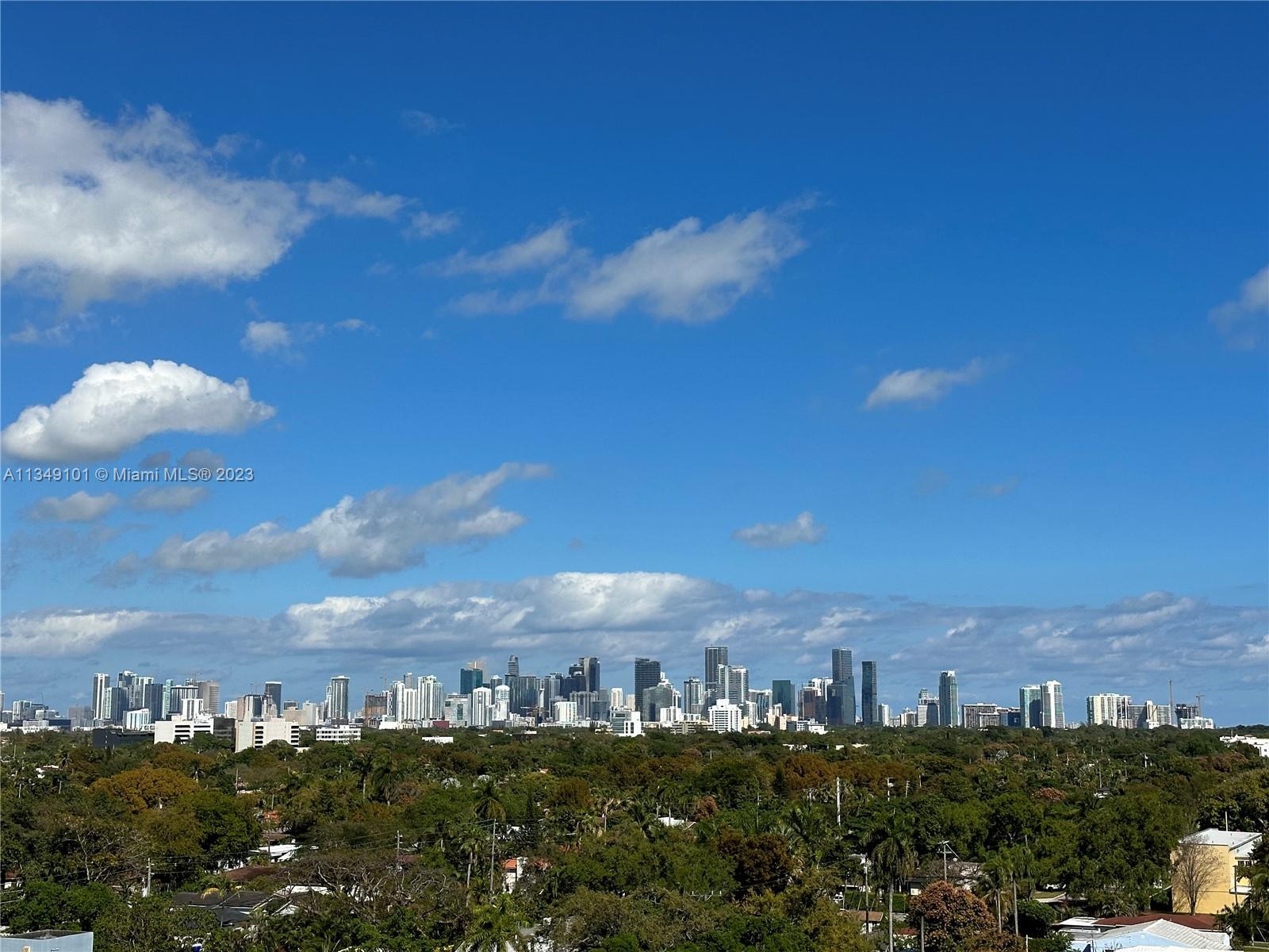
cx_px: 634
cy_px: 476
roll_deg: -0.2
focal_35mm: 48
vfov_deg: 30.3
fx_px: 1760
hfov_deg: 39.7
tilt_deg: +7.4
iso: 64
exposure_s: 1/8197
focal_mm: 6.86
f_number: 1.78
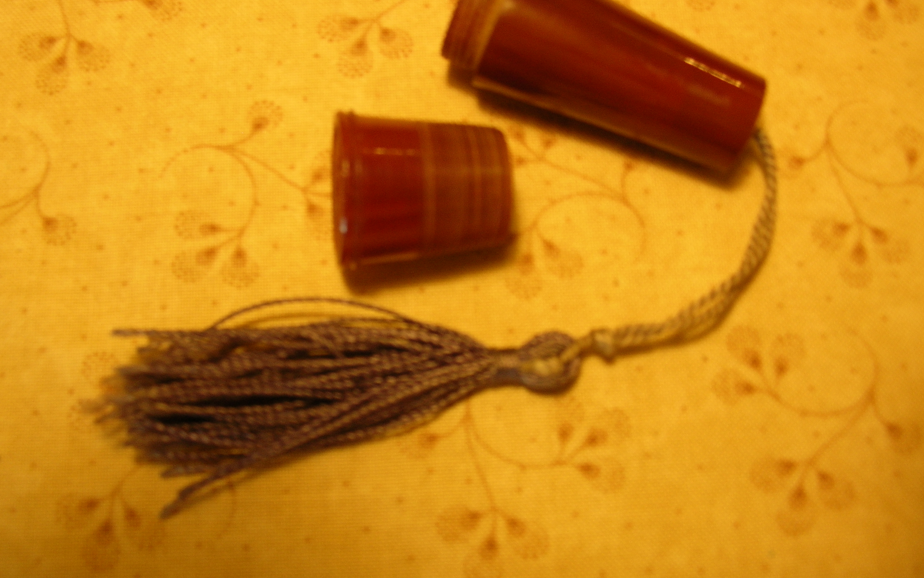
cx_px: 454
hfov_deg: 50.4
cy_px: 245
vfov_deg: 32.7
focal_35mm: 39
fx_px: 982
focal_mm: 6
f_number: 2.7
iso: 50
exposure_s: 1/20.1
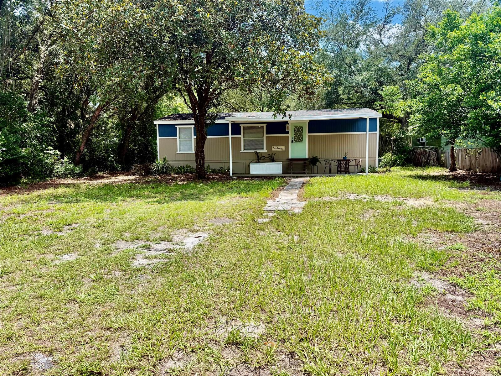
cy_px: 188
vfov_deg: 56.8
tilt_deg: -3.4
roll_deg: +1.3
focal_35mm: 24
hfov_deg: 71.6
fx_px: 347
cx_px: 250
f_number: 1.78
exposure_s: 1/2611
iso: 80
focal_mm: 6.76
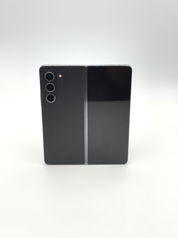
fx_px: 329
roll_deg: -0.3
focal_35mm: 48
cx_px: 89
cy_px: 119
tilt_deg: -24.8
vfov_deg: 39.7
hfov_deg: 30.3
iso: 64
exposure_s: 1/233
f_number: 1.78
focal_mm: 6.76
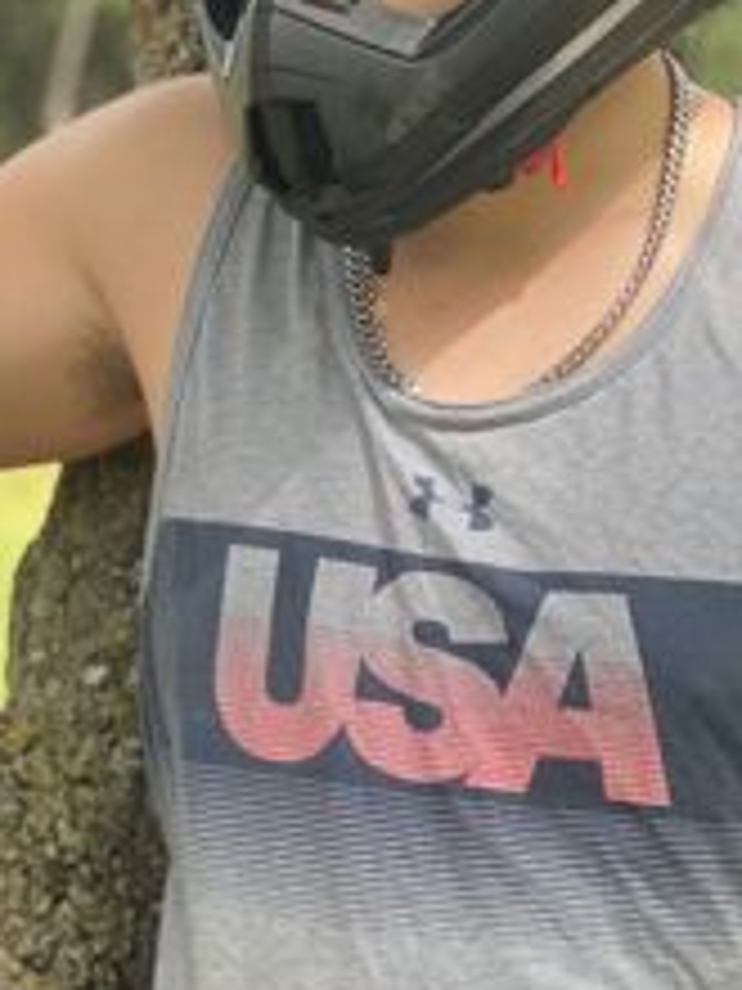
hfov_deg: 10.7
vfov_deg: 14.2
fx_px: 3973
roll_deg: -0.1
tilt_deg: -5.9
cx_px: 369
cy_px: 425
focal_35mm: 139
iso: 25
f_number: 2
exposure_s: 1/122
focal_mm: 6
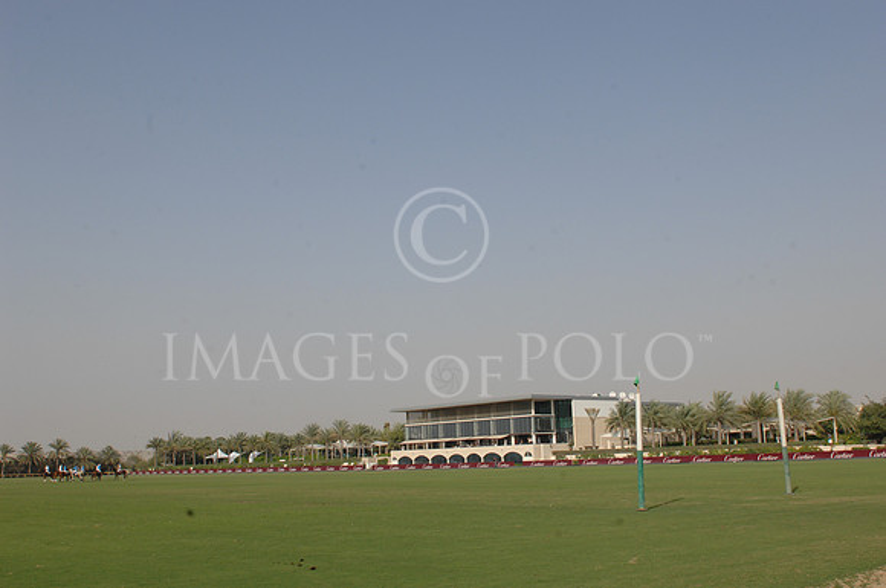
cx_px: 443
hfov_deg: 53.2
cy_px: 294
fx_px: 885
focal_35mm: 36
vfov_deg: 36.8
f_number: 10
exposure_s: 1/400
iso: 320
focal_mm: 24
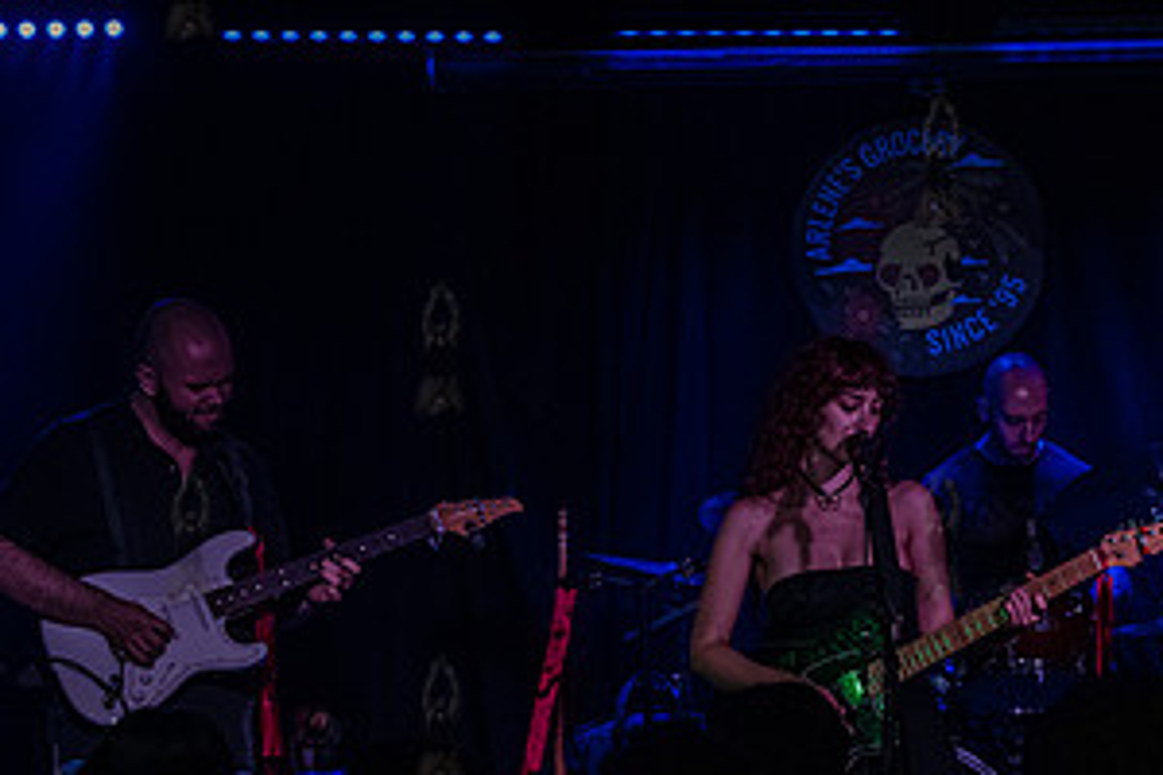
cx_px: 927
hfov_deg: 16.4
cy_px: 533
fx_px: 4006
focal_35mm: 124
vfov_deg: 11.0
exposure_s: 1/320
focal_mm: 63
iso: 16000
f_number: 3.2
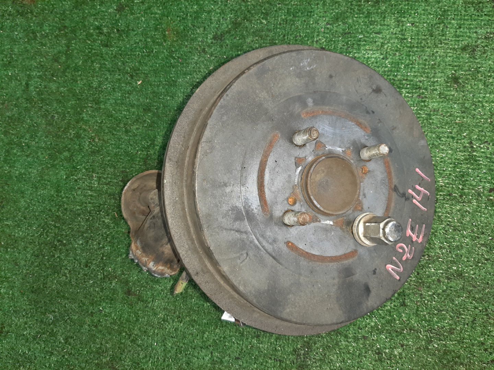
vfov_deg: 53.1
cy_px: 185
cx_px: 247
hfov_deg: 67.3
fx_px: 371
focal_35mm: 26
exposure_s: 1/50
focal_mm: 3.93
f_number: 1.7
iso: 205
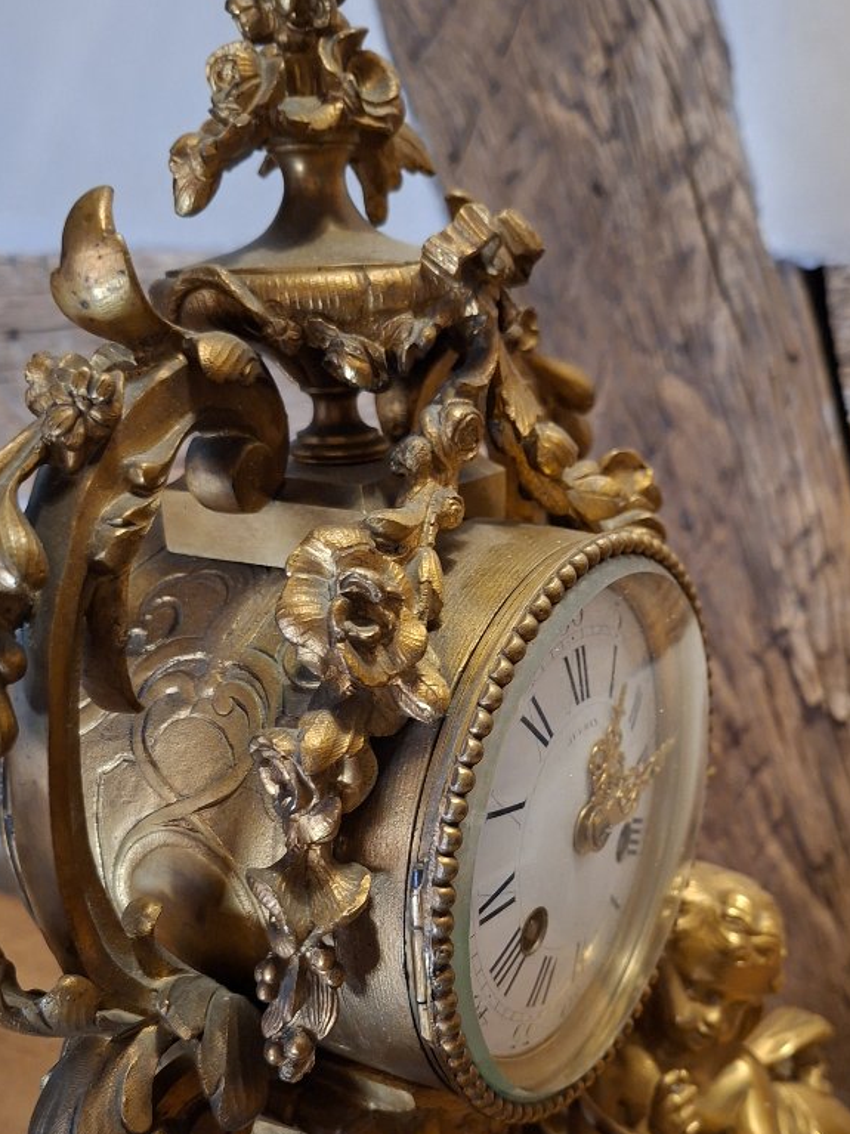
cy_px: 741
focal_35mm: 36
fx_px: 1179
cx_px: 516
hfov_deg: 39.5
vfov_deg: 50.6
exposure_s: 1/25
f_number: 1.8
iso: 800
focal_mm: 5.54
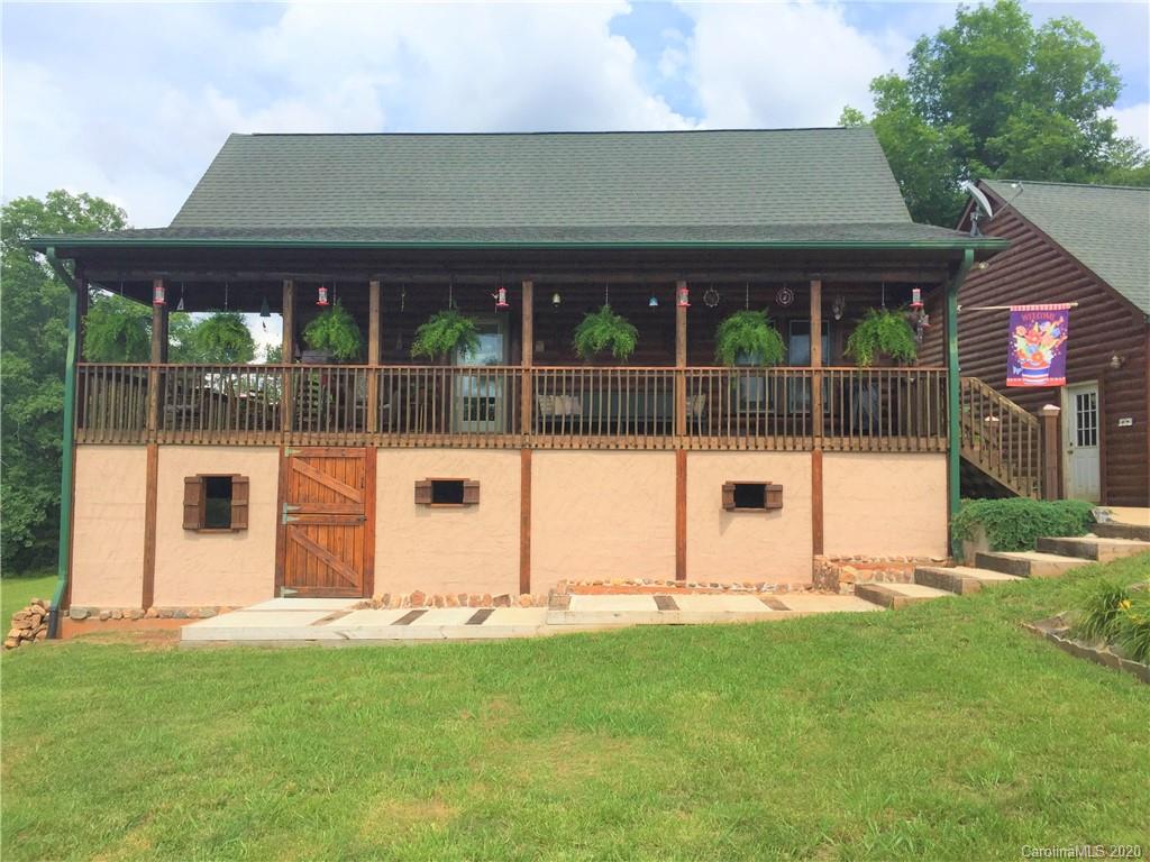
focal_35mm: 29
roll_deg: -1.6
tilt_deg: -0.5
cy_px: 431
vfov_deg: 48.2
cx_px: 575
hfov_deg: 61.7
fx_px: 963
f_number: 2.2
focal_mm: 4.15
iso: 32
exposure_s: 1/2083
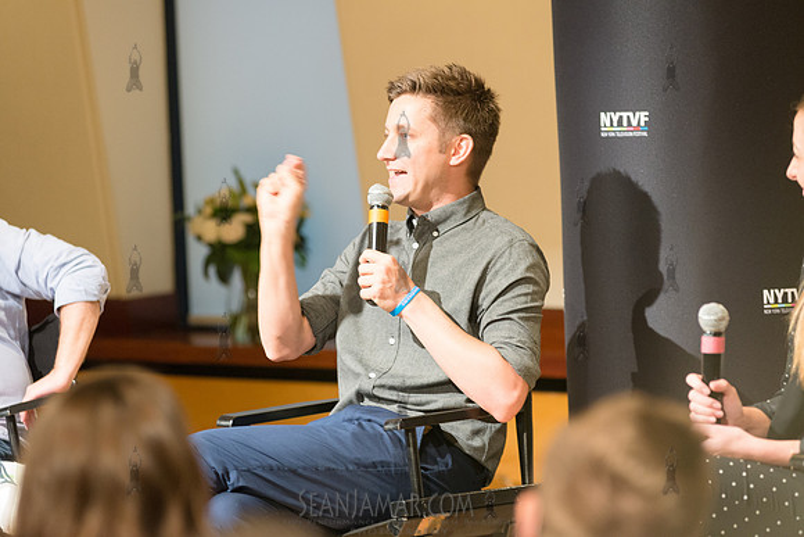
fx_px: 3462
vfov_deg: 8.9
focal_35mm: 155
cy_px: 268
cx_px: 402
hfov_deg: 13.2
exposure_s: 1/100
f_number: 4
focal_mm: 155
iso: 2500
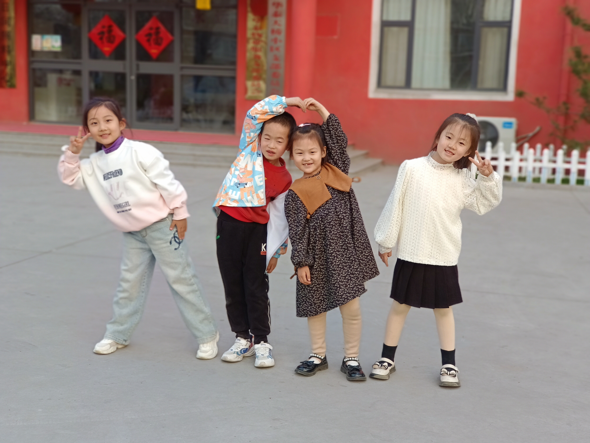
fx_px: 852
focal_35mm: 50
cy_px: 222
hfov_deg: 38.2
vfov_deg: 29.1
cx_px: 295
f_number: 2
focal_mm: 6.7
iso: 120
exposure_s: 1/100
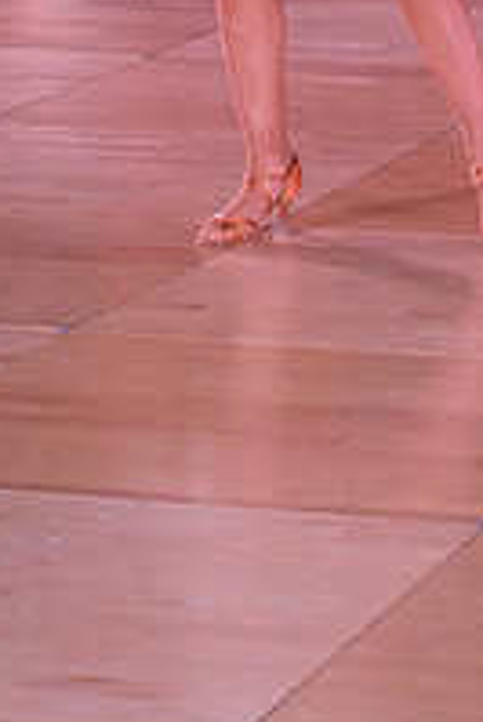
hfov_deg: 6.7
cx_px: 685
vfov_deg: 9.9
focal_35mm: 204
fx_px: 4098
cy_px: -239
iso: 1250
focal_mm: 70
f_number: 5
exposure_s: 1/200
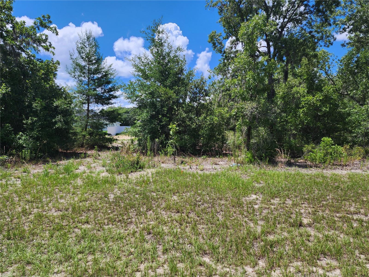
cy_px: 138
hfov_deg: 73.9
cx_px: 184
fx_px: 245
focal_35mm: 23
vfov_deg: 58.9
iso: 12
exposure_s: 1/890
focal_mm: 6.4
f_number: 1.8
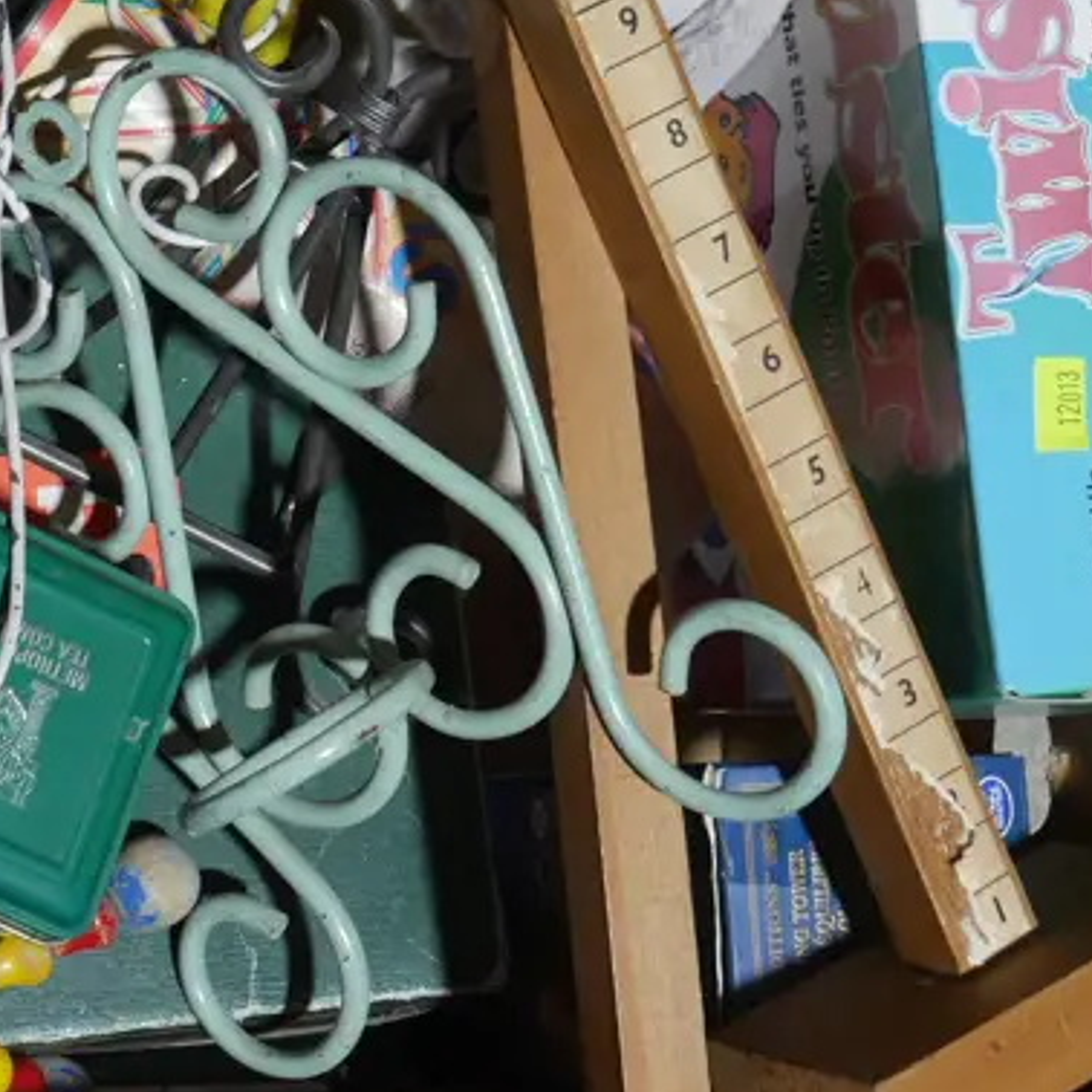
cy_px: 286
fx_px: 4104
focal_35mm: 115
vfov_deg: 15.1
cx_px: 84
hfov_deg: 15.0
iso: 400
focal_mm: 24
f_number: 5.2
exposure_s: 1/60
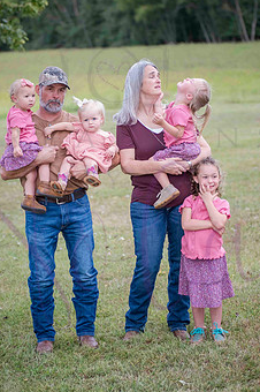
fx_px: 1151
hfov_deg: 12.9
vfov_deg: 19.3
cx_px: 118
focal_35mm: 106
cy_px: 179
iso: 400
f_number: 3.2
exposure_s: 1/500
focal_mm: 80
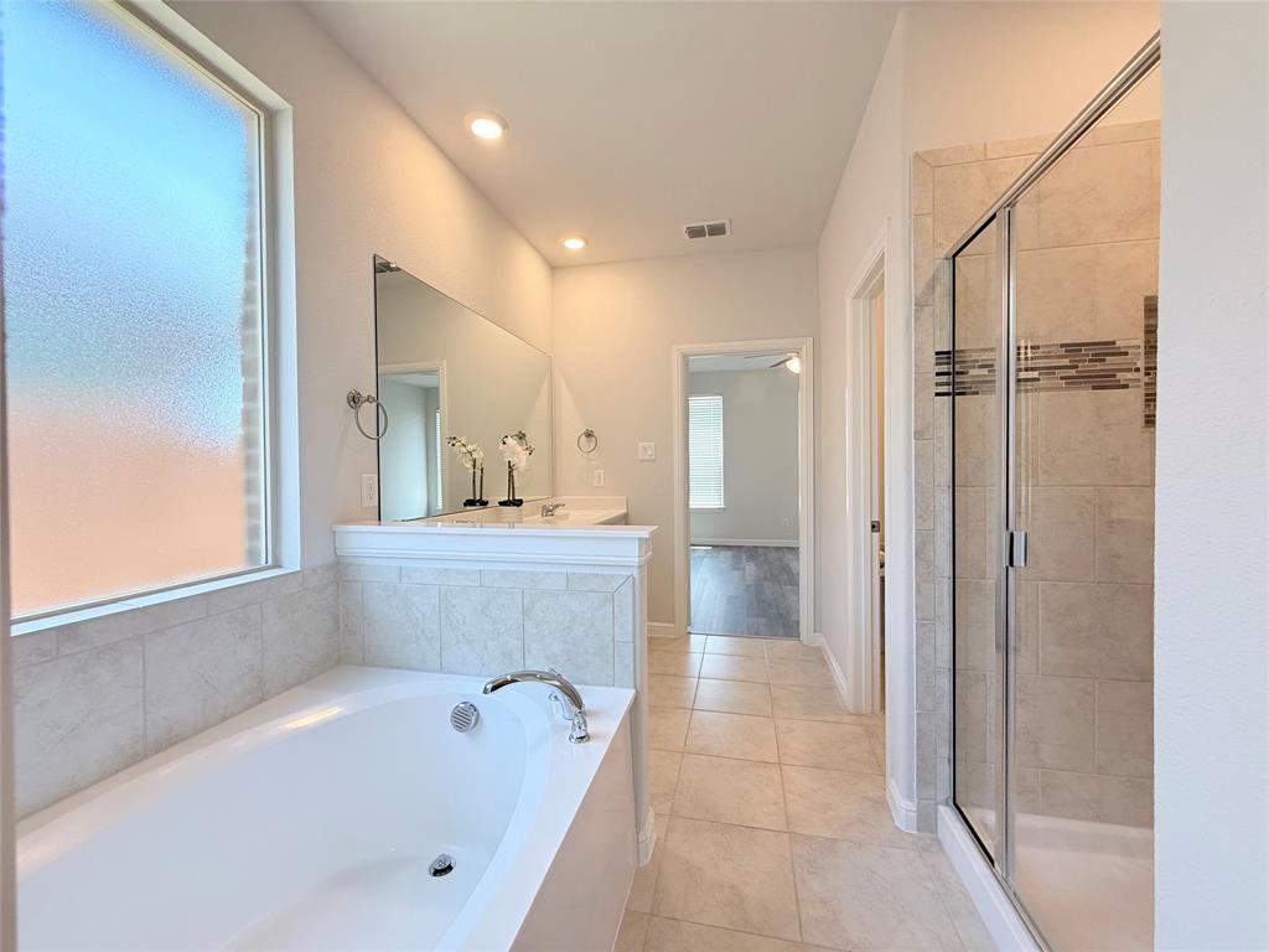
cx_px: 634
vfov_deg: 85.7
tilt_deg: -0.5
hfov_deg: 102.1
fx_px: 513
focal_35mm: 14
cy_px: 476
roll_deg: +0.7
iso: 100
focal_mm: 2.22
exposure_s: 1/120
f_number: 2.2
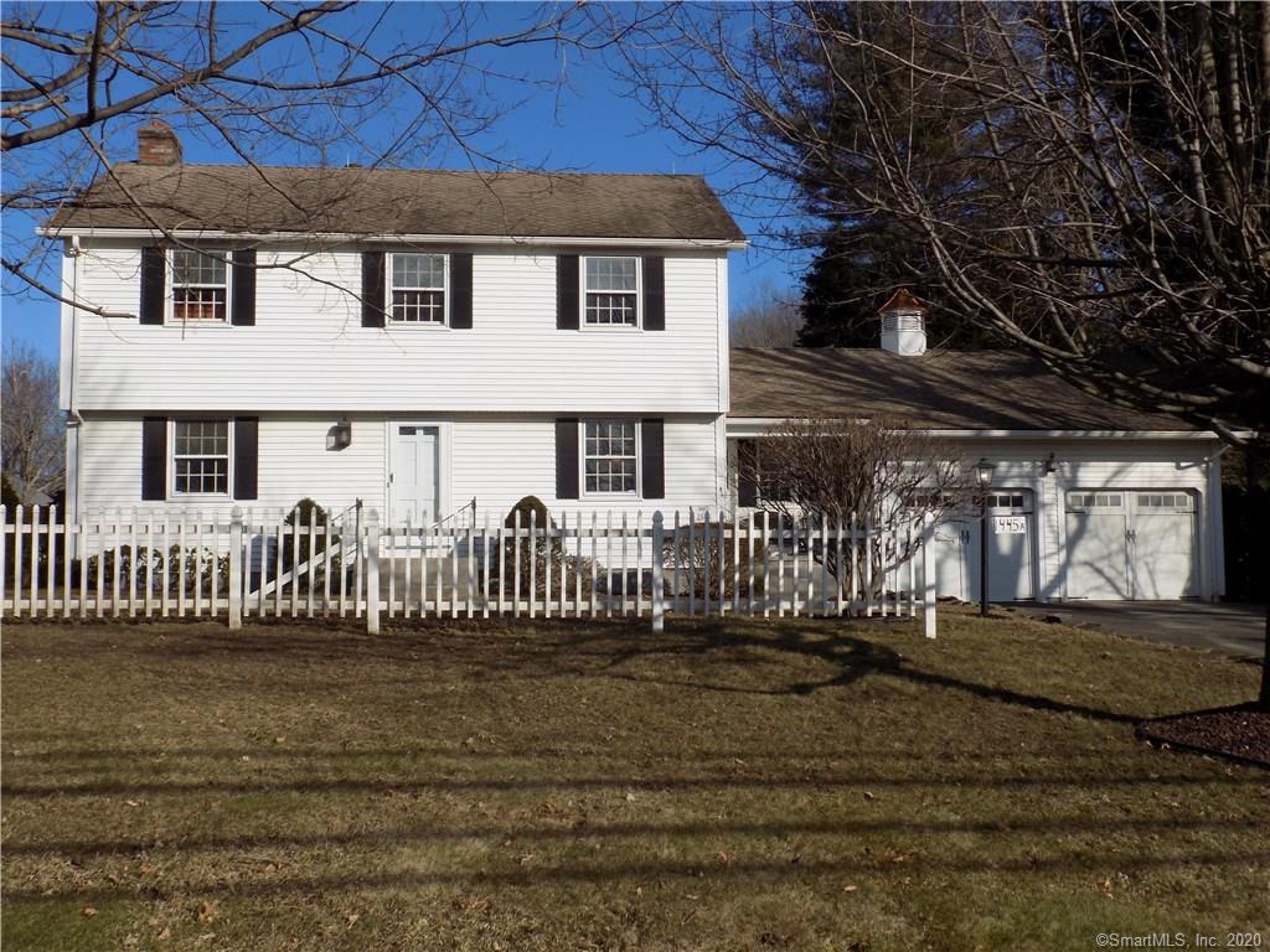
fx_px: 1247
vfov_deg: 41.8
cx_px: 635
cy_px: 476
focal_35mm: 34
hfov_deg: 54.0
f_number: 3.4
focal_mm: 6.1
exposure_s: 1/1500
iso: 80
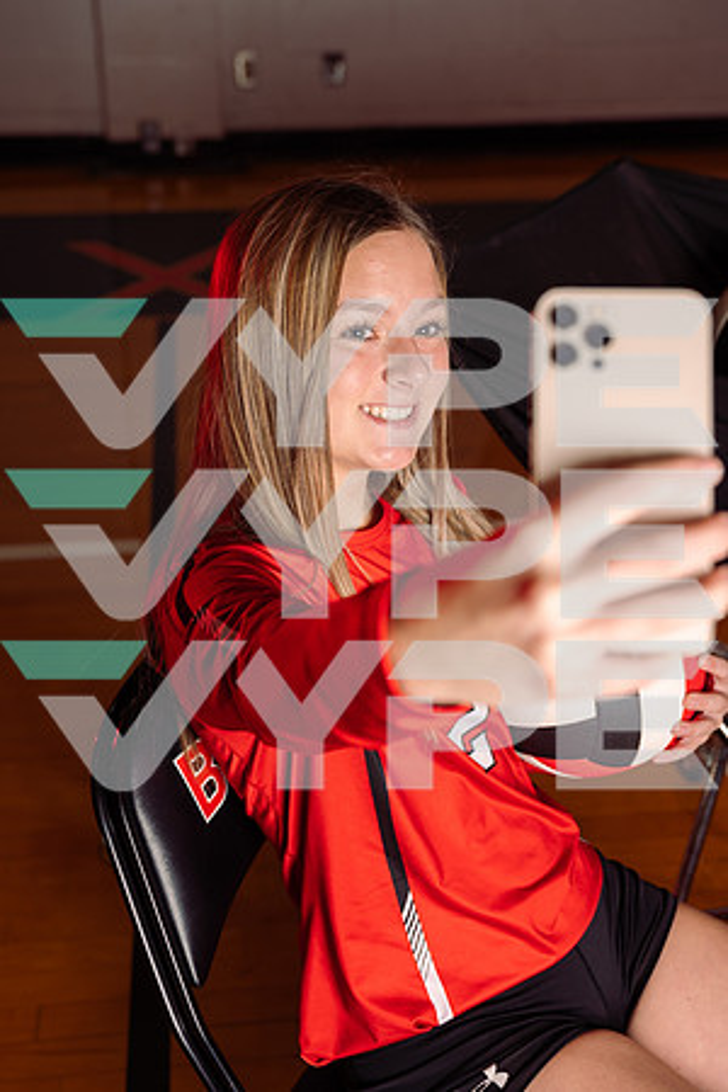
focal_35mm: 50
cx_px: 364
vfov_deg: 39.6
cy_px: 546
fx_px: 1517
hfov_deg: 27.0
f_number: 4.5
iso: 125
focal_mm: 50
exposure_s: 1/200
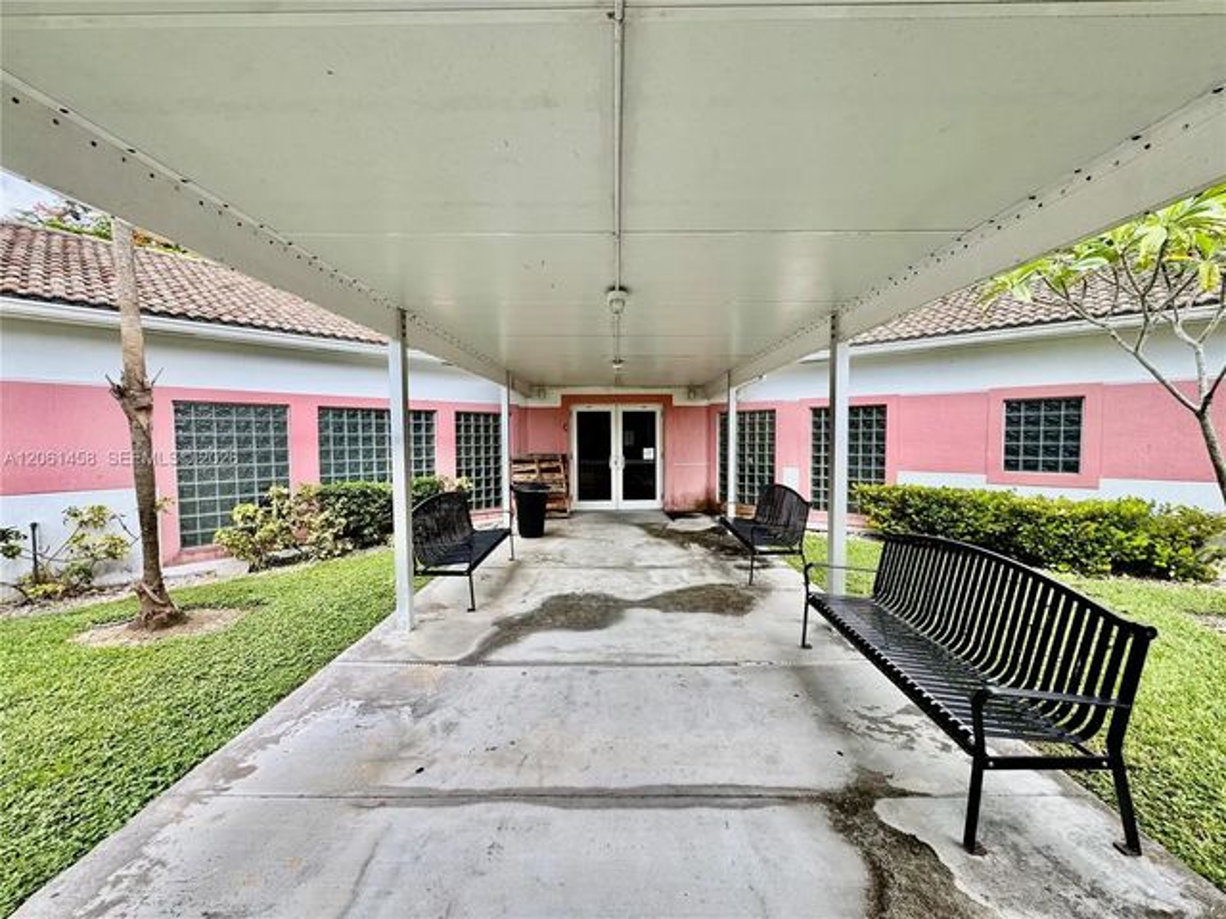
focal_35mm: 14
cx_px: 613
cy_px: 460
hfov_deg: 102.1
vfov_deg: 85.7
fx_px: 496
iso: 40
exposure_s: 1/303
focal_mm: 2.22
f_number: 2.2
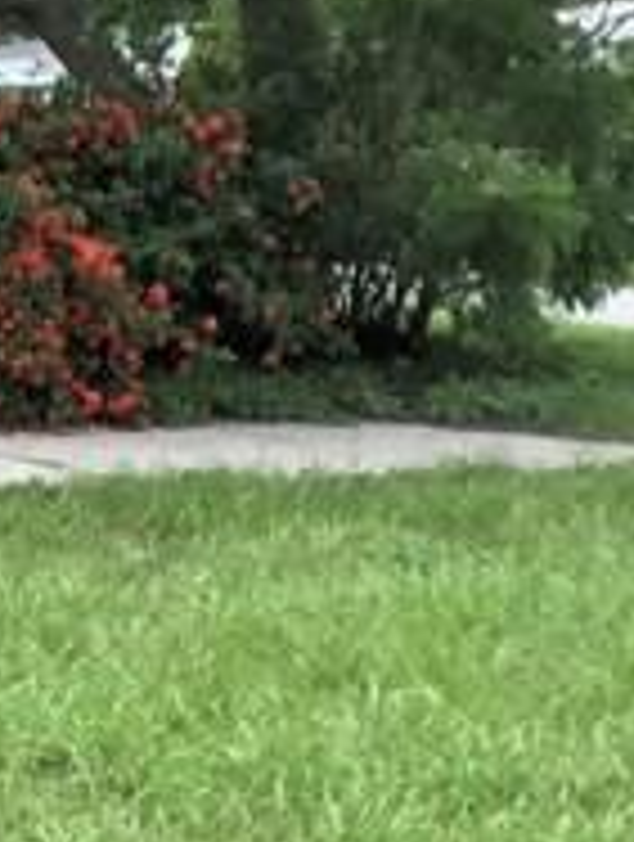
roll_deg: +0.1
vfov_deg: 12.9
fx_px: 3724
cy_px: 324
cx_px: -1079
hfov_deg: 8.5
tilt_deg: -3.8
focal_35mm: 153
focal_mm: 3.99
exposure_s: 1/323
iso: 20
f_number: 1.8
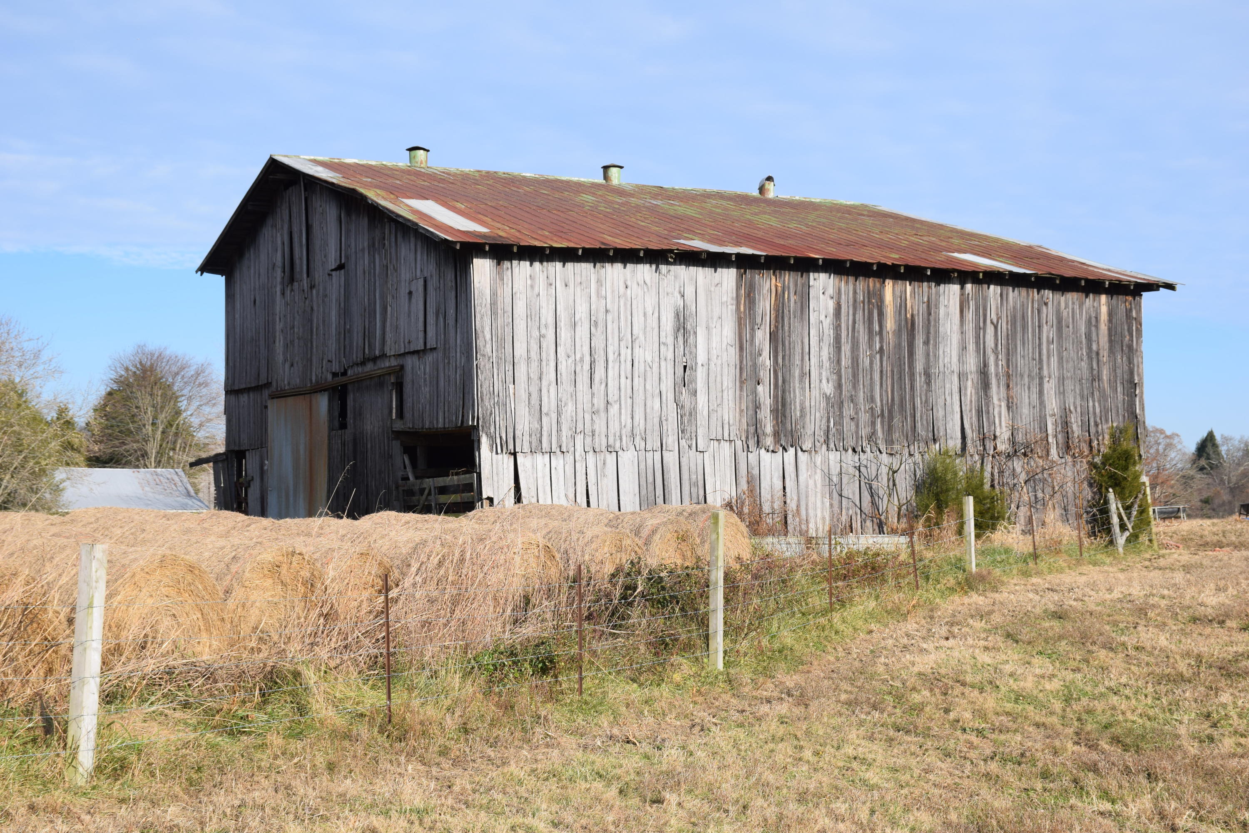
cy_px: 416
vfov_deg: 25.8
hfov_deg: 37.9
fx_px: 1821
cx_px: 624
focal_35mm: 52
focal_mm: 35
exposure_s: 1/400
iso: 200
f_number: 10
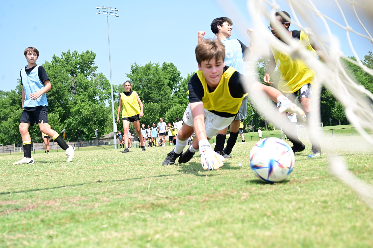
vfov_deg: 30.5
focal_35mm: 44
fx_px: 456
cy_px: 124
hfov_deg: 44.5
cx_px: 186
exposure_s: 1/1600
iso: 500
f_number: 5
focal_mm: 44
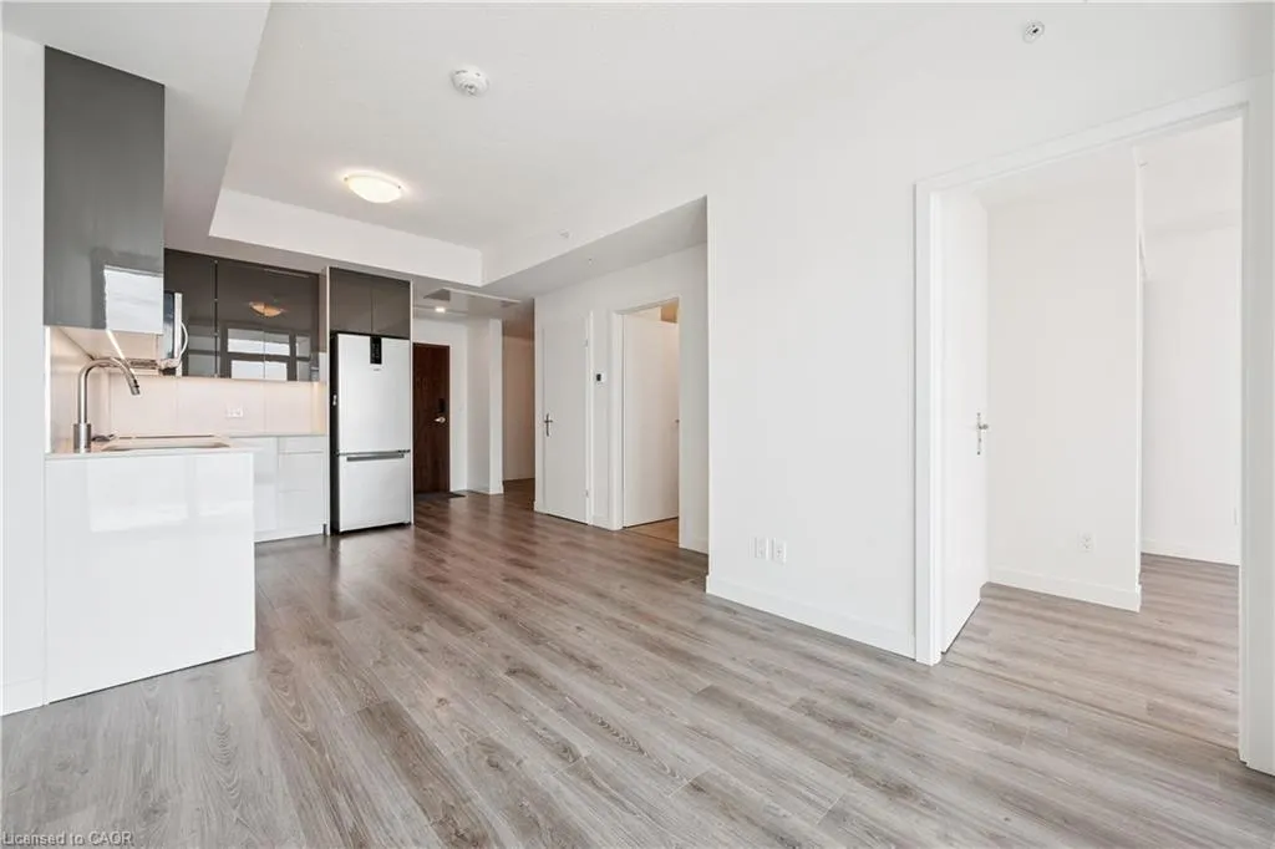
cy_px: 424
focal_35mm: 14
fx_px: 496
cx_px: 638
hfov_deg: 104.3
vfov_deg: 81.2
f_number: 8
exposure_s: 1/30
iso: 200
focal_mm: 14
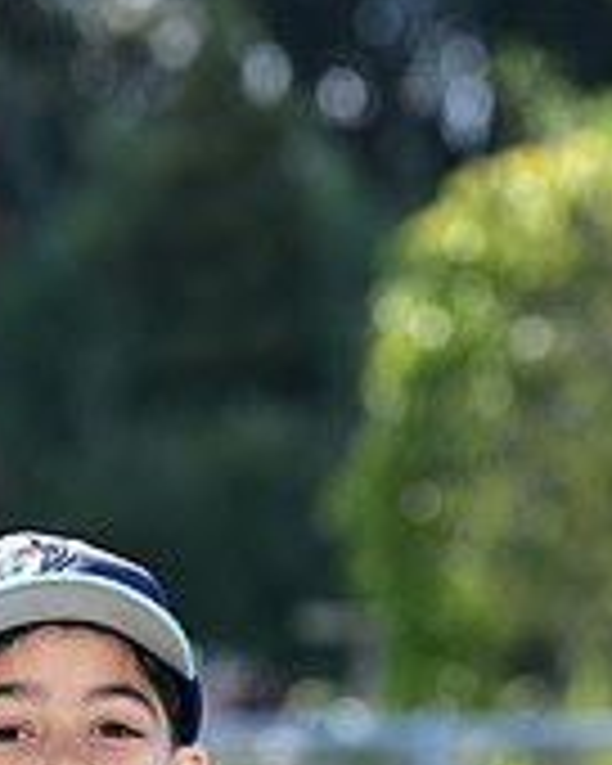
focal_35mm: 495
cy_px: 1278
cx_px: 119
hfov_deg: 3.1
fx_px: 11207
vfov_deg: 3.9
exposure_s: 1/125
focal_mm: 155
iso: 100
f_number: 5.6
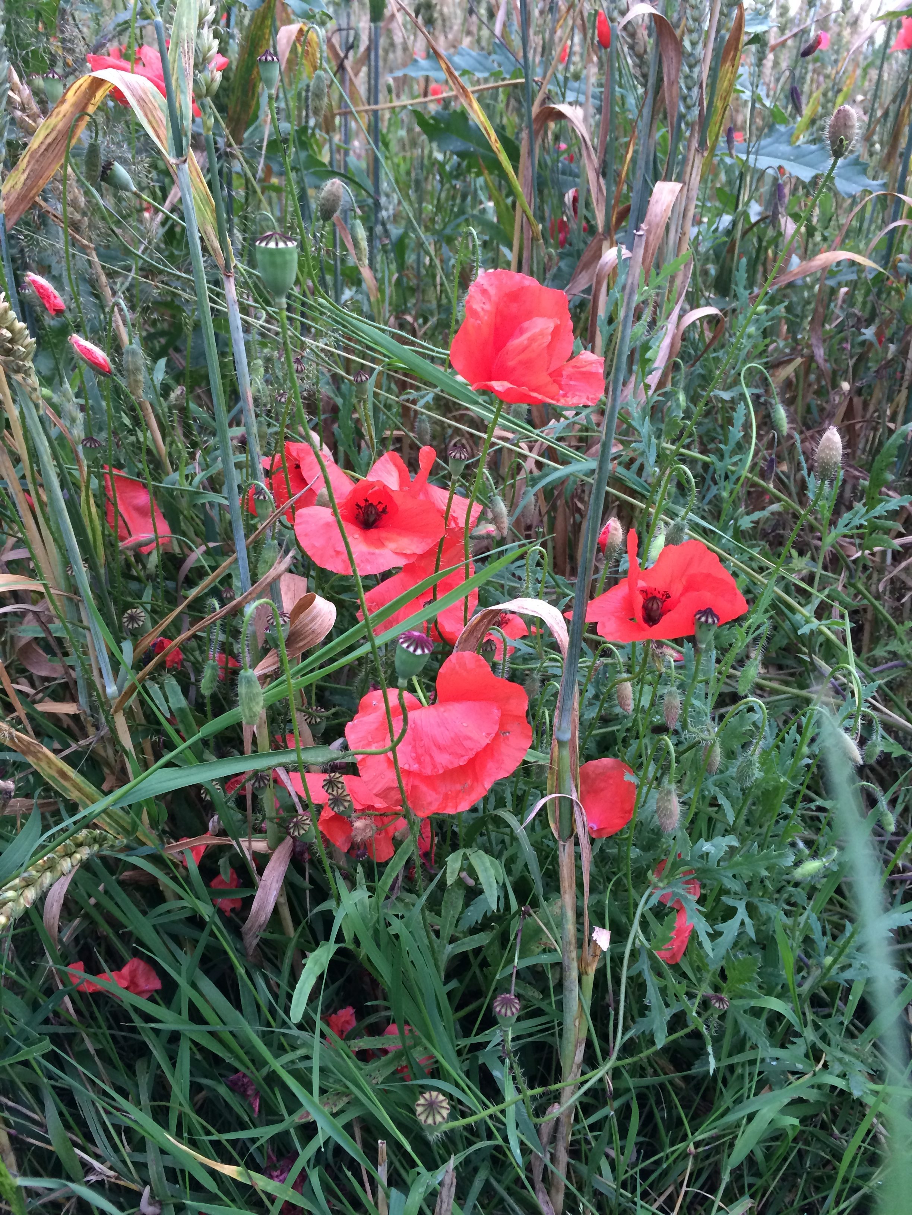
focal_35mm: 29
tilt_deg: -26.6
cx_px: 456
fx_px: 1019
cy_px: 608
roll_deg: -1.4
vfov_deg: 61.7
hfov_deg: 48.2
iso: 160
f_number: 2.2
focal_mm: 4.15
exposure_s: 1/33
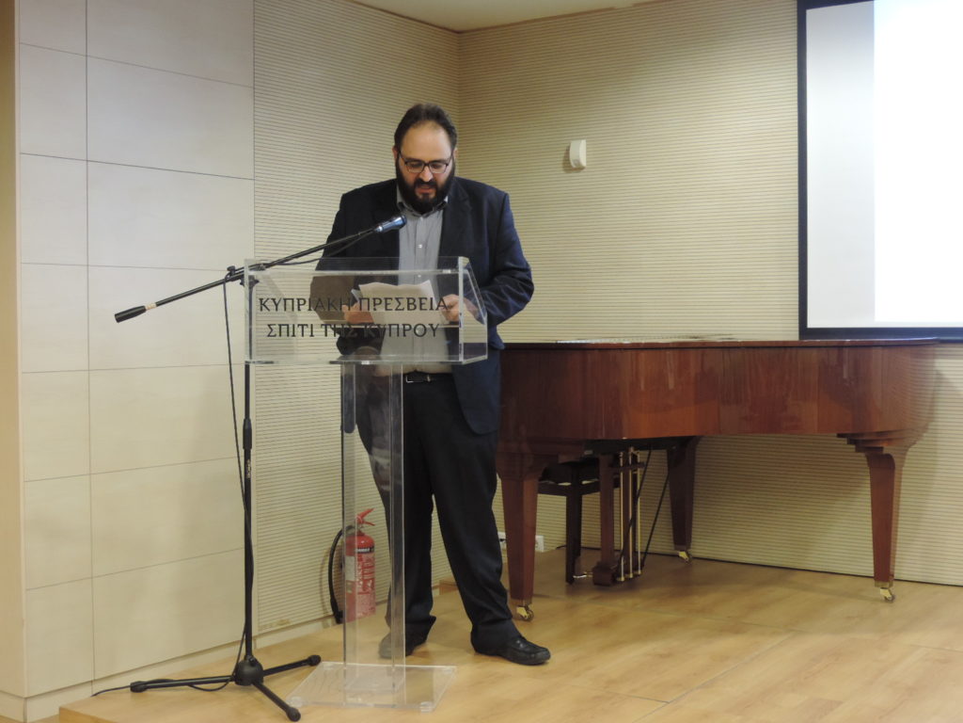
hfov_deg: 40.4
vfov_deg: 30.9
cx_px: 482
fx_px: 1308
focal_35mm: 47
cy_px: 362
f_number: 3.5
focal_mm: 8.3
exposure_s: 1/13
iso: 500
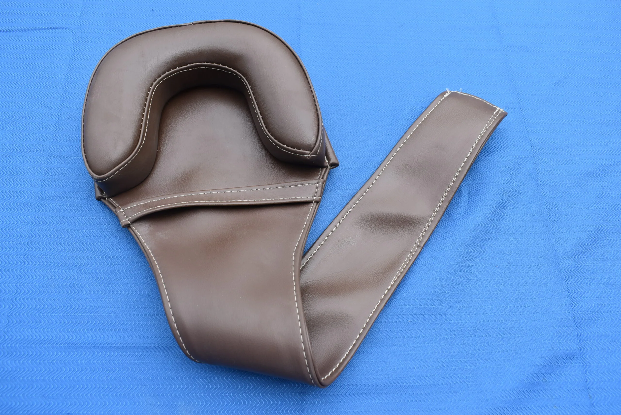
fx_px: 518
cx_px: 310
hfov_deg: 61.9
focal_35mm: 30
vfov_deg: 43.7
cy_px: 208
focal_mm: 20
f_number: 7.1
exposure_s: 1/320
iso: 200
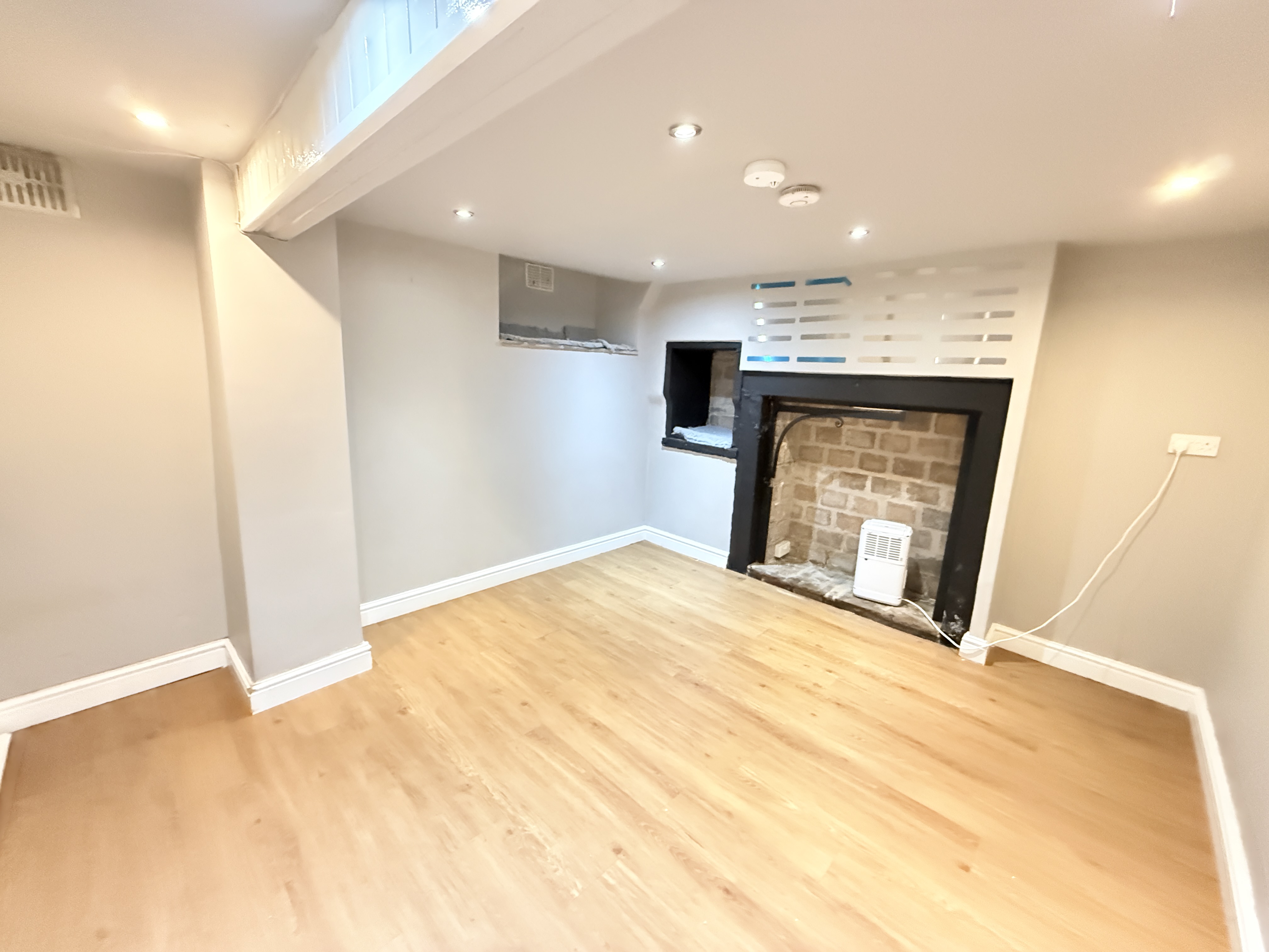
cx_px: 634
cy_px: 476
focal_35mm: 14
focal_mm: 2.22
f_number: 2.2
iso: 1600
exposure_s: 1/42
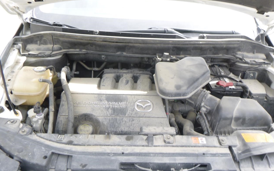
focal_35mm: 27
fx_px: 202
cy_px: 99
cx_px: 138
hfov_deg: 68.4
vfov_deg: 45.9
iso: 100
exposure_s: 1/80
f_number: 3.9
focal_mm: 4.5
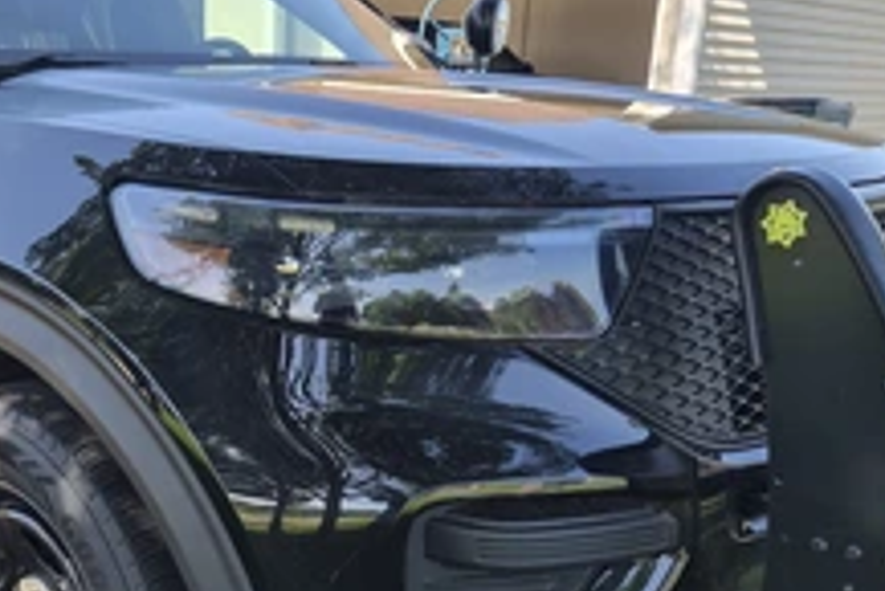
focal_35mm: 44
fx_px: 1082
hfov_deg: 43.5
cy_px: 477
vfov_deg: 29.8
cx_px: 261
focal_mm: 5.4
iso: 80
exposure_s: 1/782
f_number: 1.8
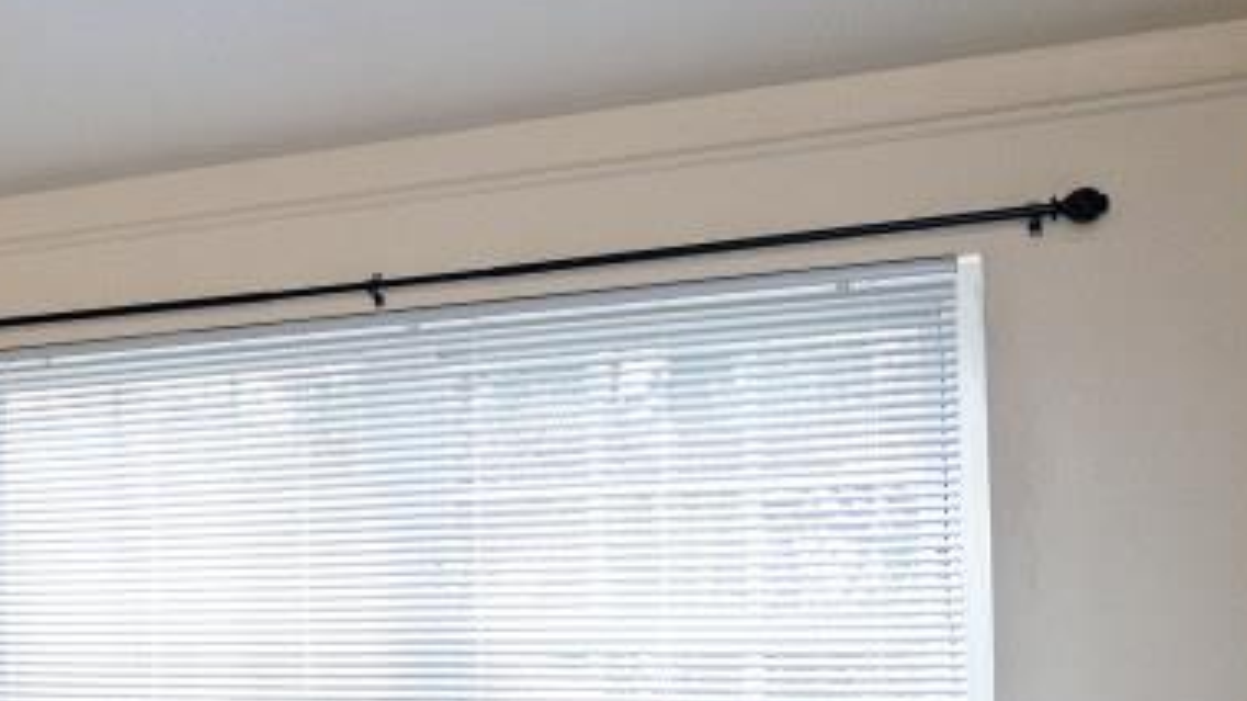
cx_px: -829
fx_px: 1917
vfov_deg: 20.4
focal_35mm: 58
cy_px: 602
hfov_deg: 23.9
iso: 200
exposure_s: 1/80
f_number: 4.5
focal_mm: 14
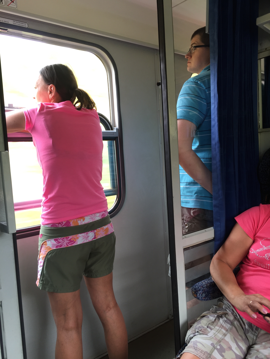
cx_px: 135
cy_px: 180
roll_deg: +3.3
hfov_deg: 48.2
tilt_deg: -6.4
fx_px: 302
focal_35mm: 29
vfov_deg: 61.7
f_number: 2.2
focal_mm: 4.15
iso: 32
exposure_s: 1/40
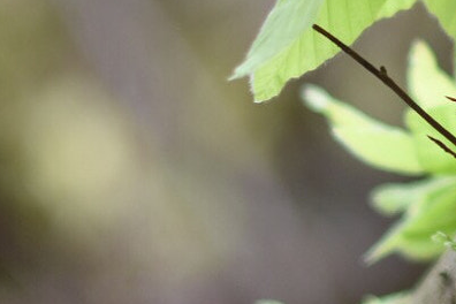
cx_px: 593
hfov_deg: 6.7
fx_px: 3838
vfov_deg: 4.5
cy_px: 176
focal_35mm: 303
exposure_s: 1/400
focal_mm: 50
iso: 160
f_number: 1.4
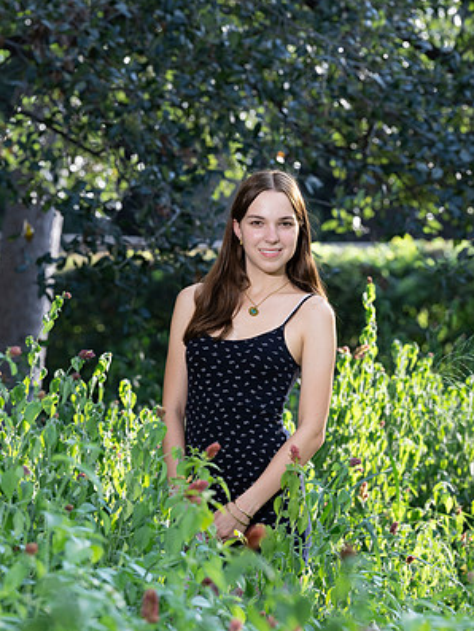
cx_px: 237
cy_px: 339
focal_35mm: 218
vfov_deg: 9.1
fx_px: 3978
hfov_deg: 6.8
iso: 640
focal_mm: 200
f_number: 8
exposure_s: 1/200
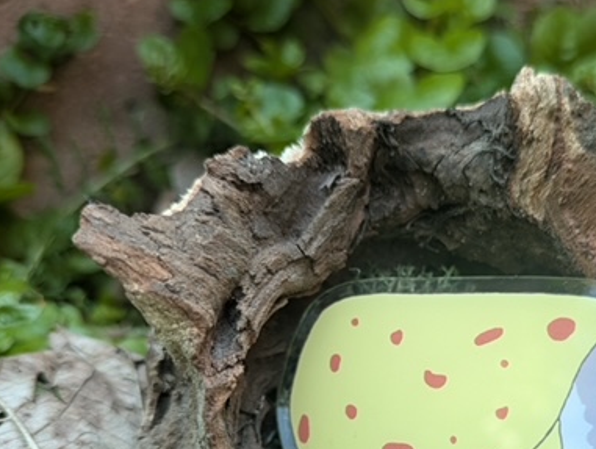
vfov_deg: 33.4
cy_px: 360
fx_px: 724
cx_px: 407
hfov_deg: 44.0
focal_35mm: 42
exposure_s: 1/120
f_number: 1.89
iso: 89
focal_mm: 5.43
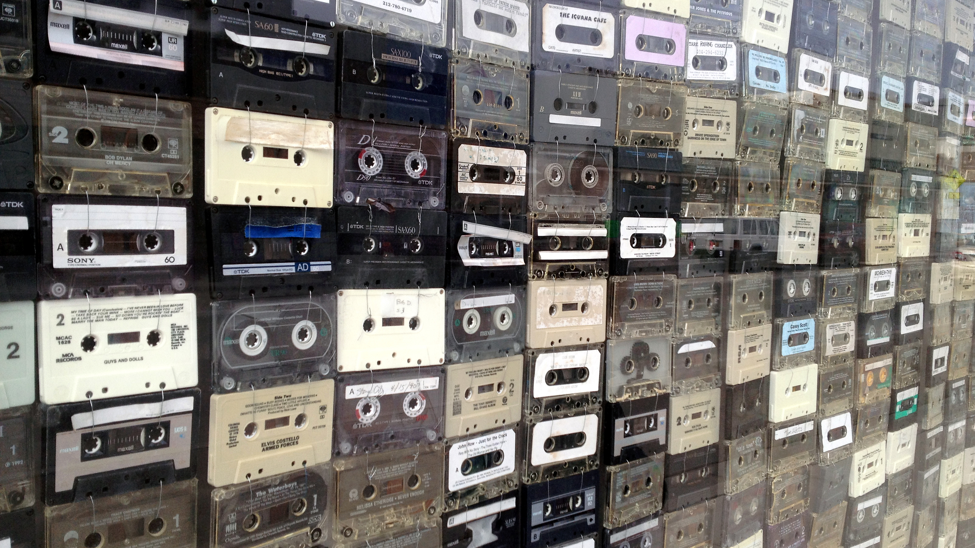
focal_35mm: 39
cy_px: 293
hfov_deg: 51.6
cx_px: 498
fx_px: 1008
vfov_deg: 30.4
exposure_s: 1/290
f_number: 2.4
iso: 50
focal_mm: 4.28
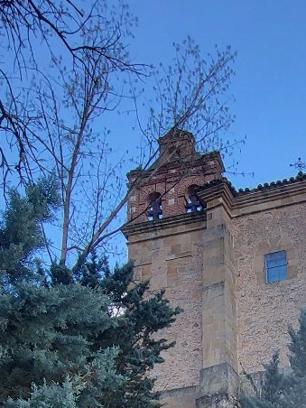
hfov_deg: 29.3
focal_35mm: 46
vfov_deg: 30.8
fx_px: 542
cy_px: 549
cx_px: 312
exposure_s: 1/323
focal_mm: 1.74
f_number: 2.2
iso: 32
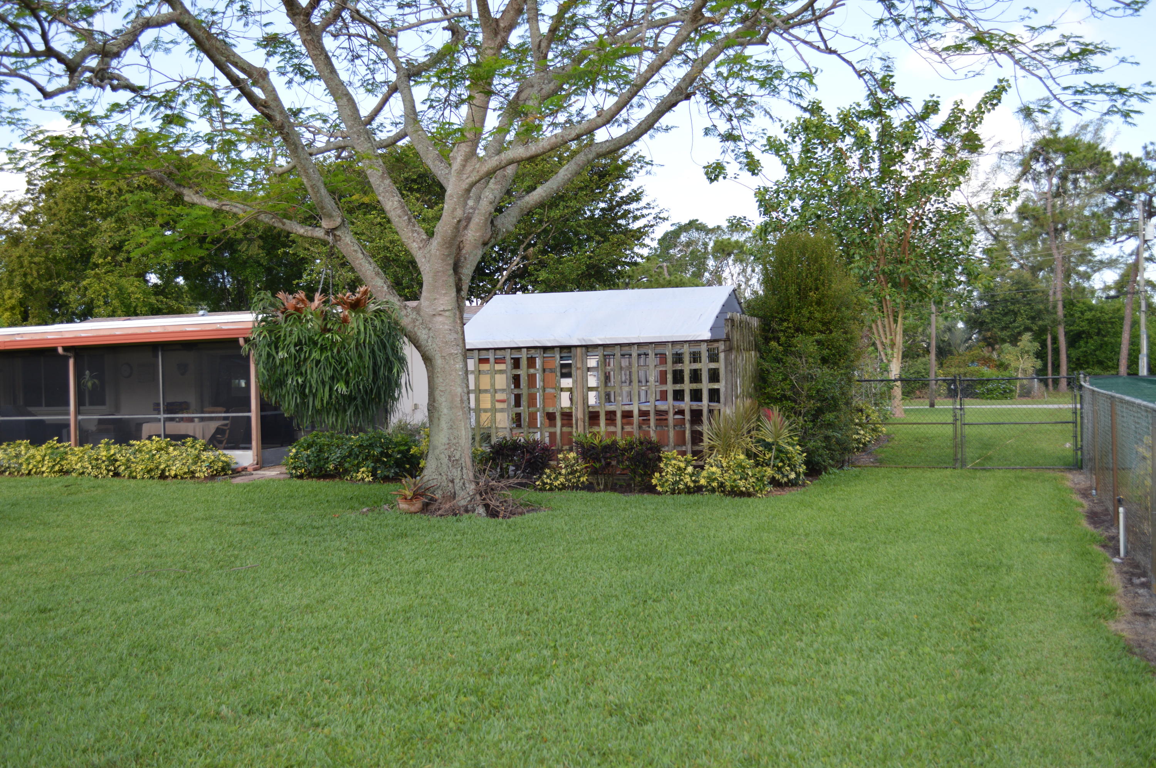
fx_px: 1155
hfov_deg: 53.2
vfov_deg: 36.8
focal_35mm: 36
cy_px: 384
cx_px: 578
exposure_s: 1/200
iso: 100
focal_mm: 24
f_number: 5
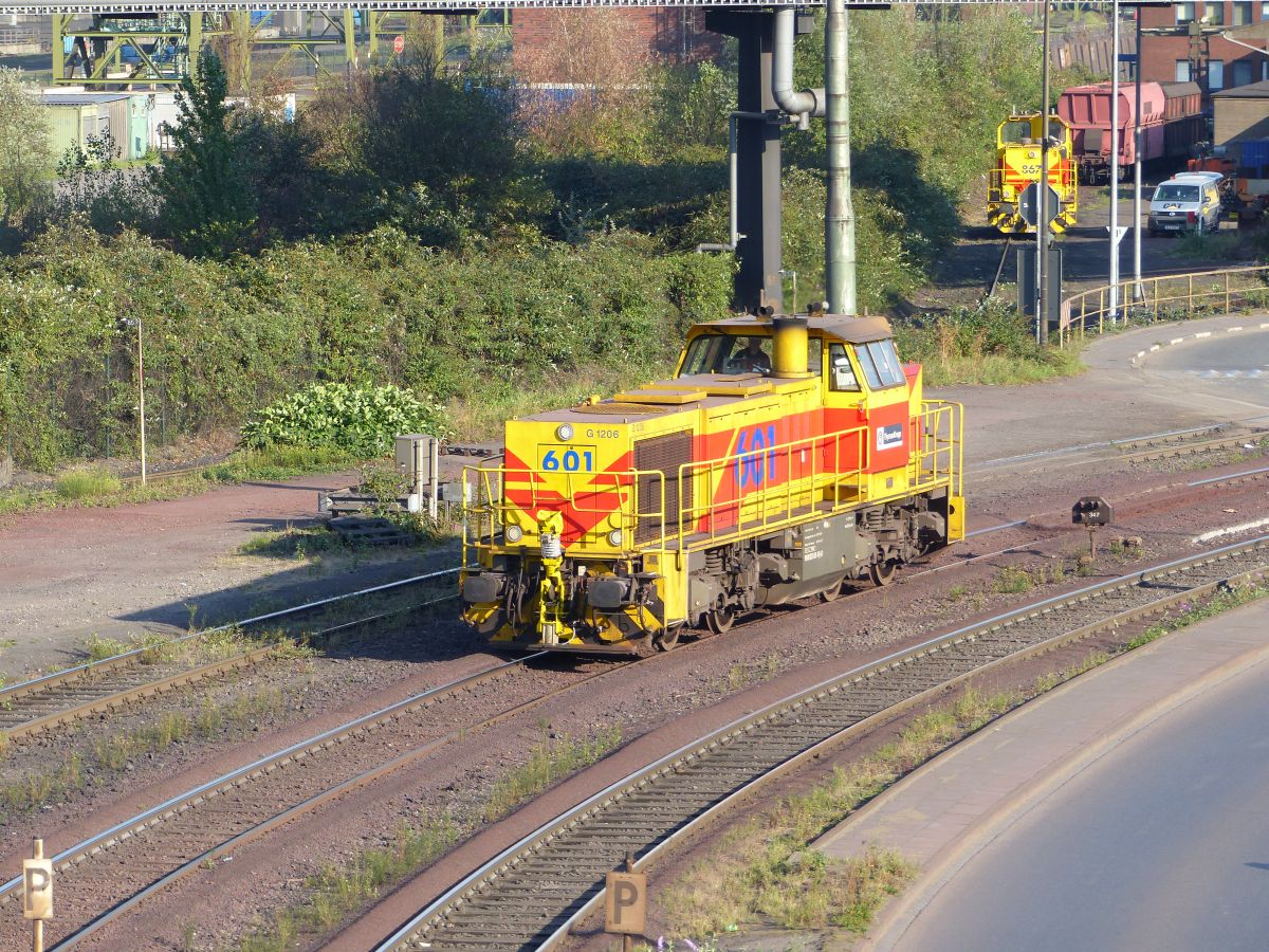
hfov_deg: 10.5
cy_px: 476
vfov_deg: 7.9
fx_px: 6929
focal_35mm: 189
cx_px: 634
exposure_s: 1/640
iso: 100
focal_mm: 34
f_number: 2.8
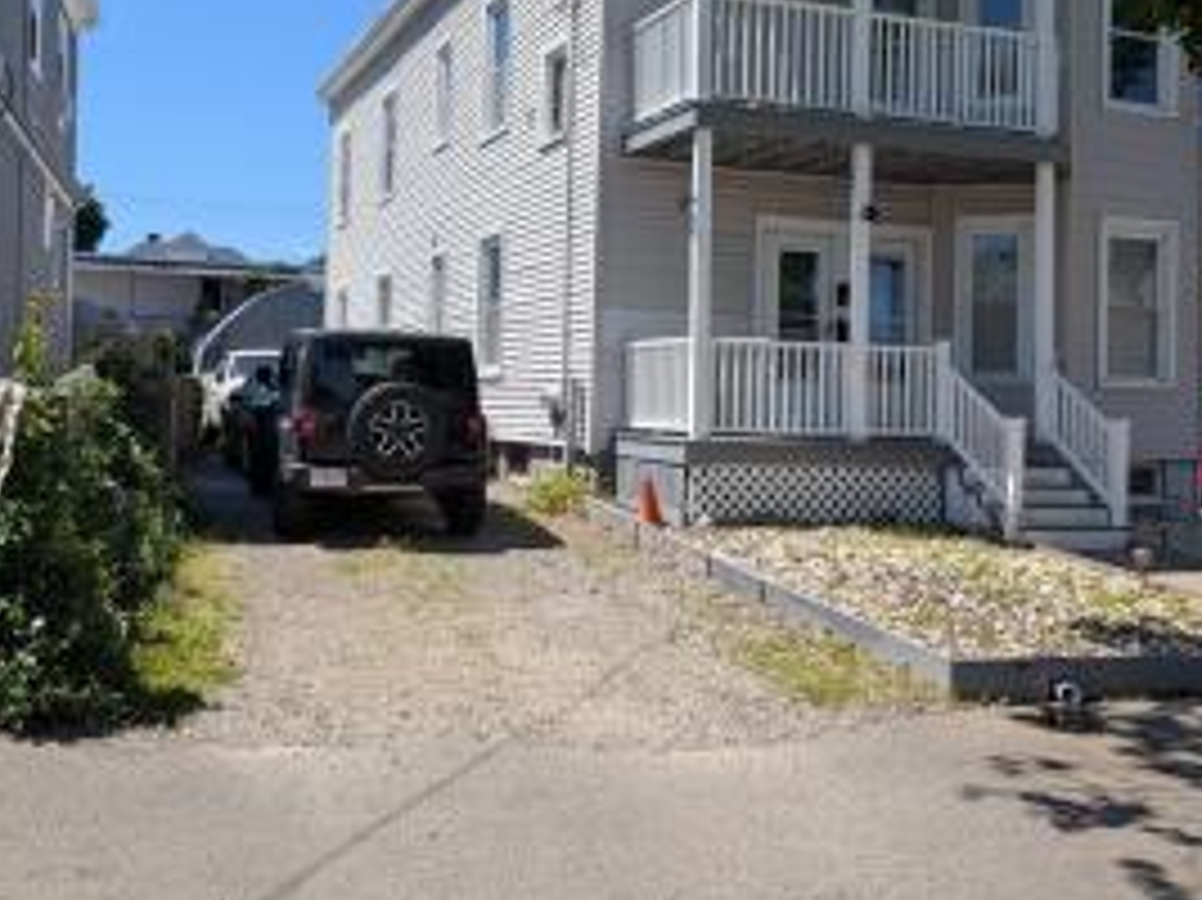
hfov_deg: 51.3
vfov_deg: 39.3
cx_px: 567
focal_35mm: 36
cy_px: 333
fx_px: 1249
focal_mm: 4.53
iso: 27
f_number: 1.7
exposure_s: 1/1211
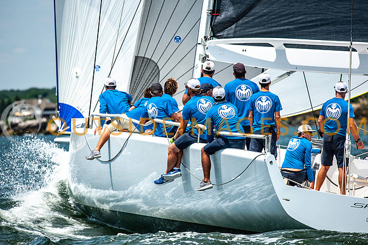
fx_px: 3065
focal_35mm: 300
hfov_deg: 6.9
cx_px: 184
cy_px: 122
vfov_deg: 4.6
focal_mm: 300
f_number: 5.6
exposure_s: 1/2000
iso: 250
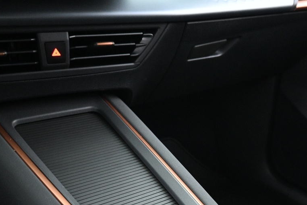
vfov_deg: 25.5
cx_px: 214
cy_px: 191
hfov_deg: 38.3
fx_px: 435
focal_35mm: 51
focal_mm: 16
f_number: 3.5
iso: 1600
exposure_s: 1/8
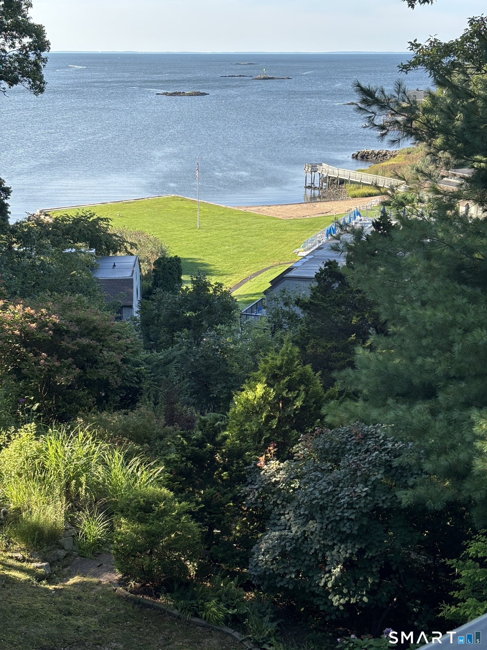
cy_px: 325
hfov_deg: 28.0
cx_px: 244
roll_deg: -1.9
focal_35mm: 52
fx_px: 975
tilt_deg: -16.1
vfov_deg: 36.8
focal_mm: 5.96
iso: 32
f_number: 1.6
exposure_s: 1/697
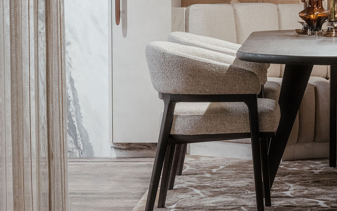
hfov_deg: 14.6
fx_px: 1305
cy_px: 14
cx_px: 299
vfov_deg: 9.2
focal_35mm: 142
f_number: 9
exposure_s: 1/1.25
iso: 500
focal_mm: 58.6
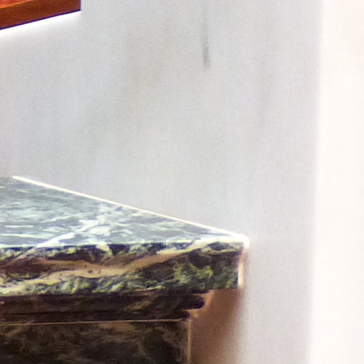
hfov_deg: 1.9
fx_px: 10826
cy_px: -445
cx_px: -261
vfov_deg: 1.9
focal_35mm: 910
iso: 400
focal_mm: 25.6
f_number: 2.8
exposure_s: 1/15
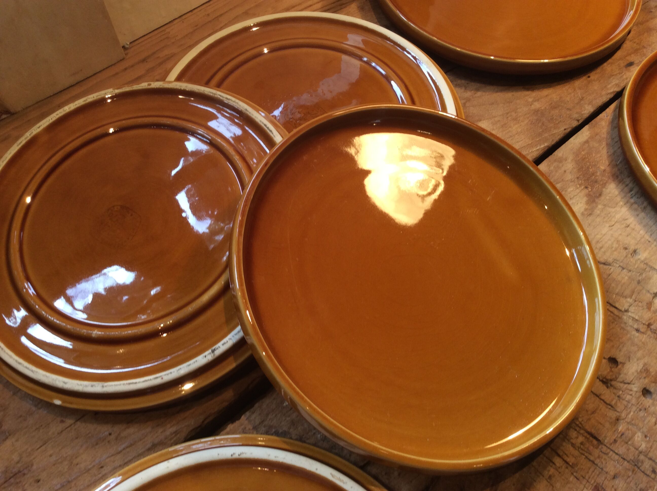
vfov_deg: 44.1
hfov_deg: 56.9
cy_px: 246
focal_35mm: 32
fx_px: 606
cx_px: 328
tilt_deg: -59.4
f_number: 2.4
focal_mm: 3.3
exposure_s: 1/25
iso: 50
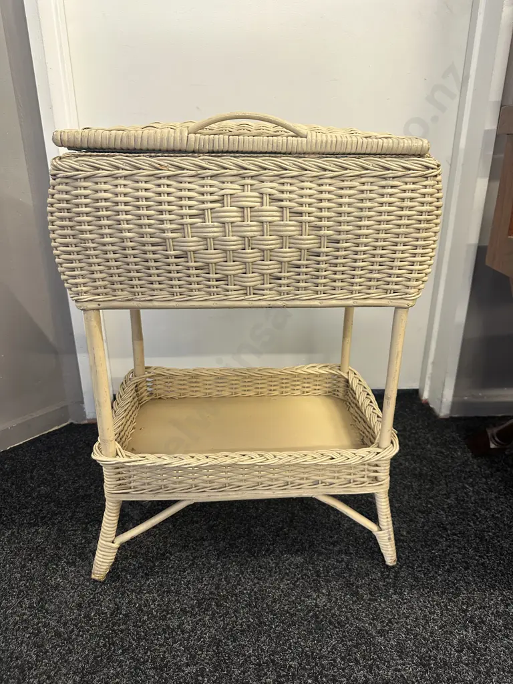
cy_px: 342
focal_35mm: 24
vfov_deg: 71.6
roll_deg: -0.7
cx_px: 256
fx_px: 474
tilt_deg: -22.3
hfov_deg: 56.8
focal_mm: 6.86
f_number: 1.78
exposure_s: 1/50
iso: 200
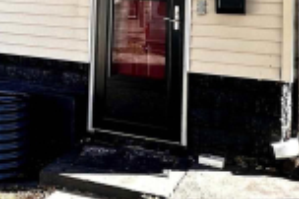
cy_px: -55
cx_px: 64
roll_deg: -2.3
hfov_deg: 30.7
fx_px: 531
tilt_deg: +5.1
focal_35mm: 64
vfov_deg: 19.6
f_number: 2.2
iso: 40
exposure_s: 1/442
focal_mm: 2.22
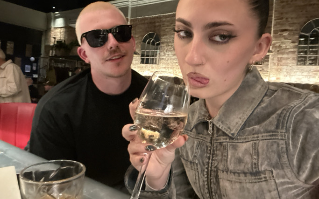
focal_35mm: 25
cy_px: 81
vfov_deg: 49.0
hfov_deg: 72.5
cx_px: 160
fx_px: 217
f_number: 1.9
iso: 640
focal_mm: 2.69
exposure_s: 1/25
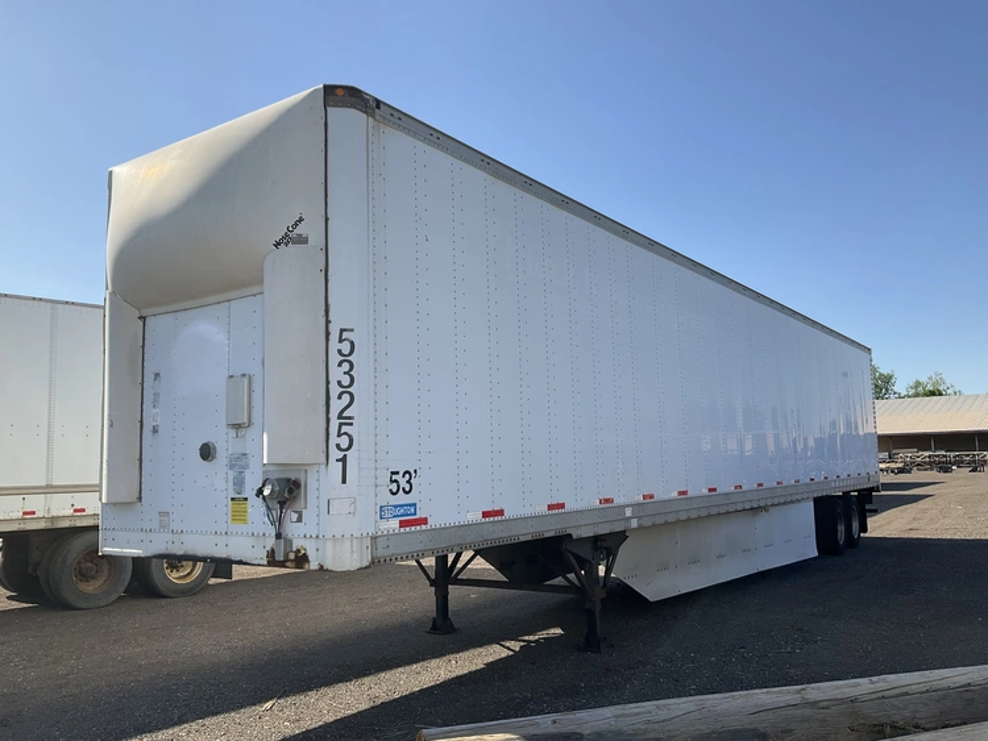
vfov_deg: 48.3
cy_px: 370
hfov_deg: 61.6
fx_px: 828
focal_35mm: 29
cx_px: 494
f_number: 1.8
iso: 25
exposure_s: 1/1730
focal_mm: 3
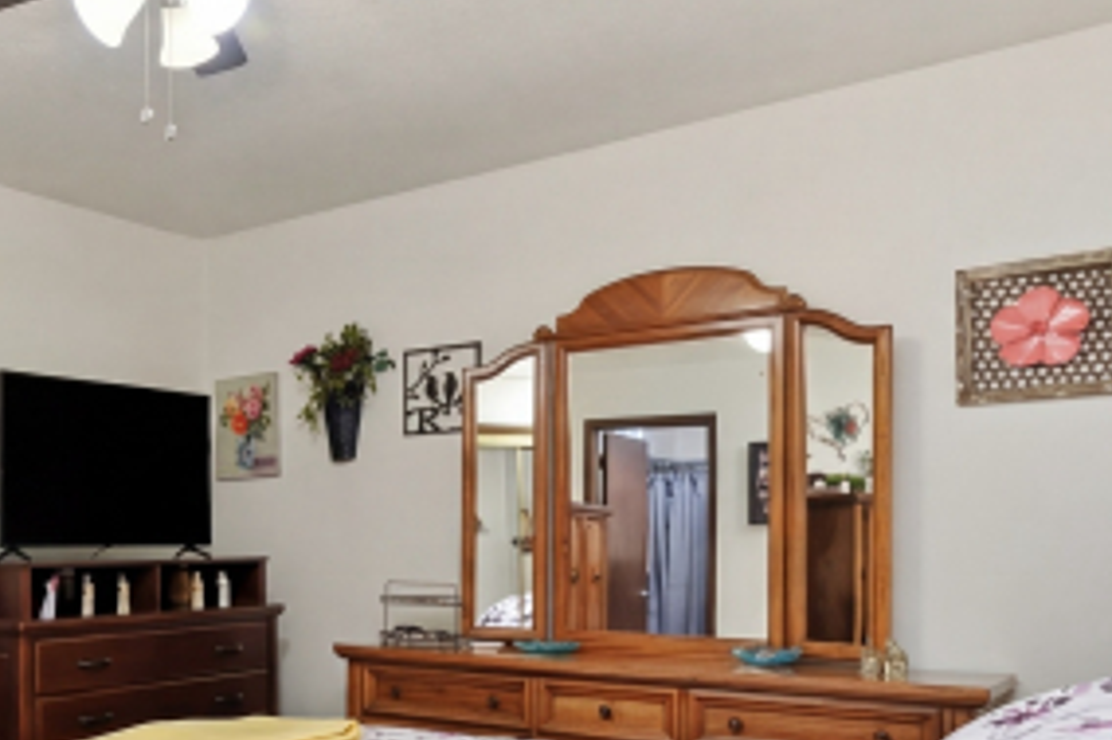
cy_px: 540
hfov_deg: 47.7
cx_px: 155
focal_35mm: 37
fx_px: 1142
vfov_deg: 35.2
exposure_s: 1/200
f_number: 6.3
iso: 500
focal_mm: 14
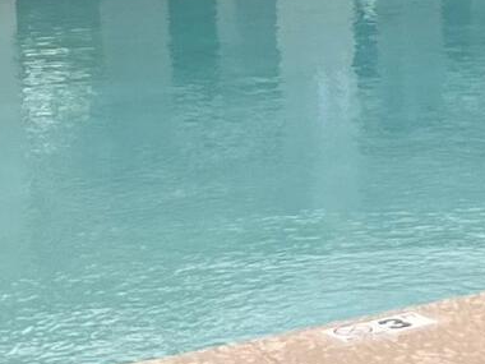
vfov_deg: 7.0
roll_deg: +3.5
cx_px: 383
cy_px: -337
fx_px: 2872
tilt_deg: -1.8
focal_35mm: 205
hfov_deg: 9.6
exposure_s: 1/5076
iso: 50
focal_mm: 5.1
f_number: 1.6
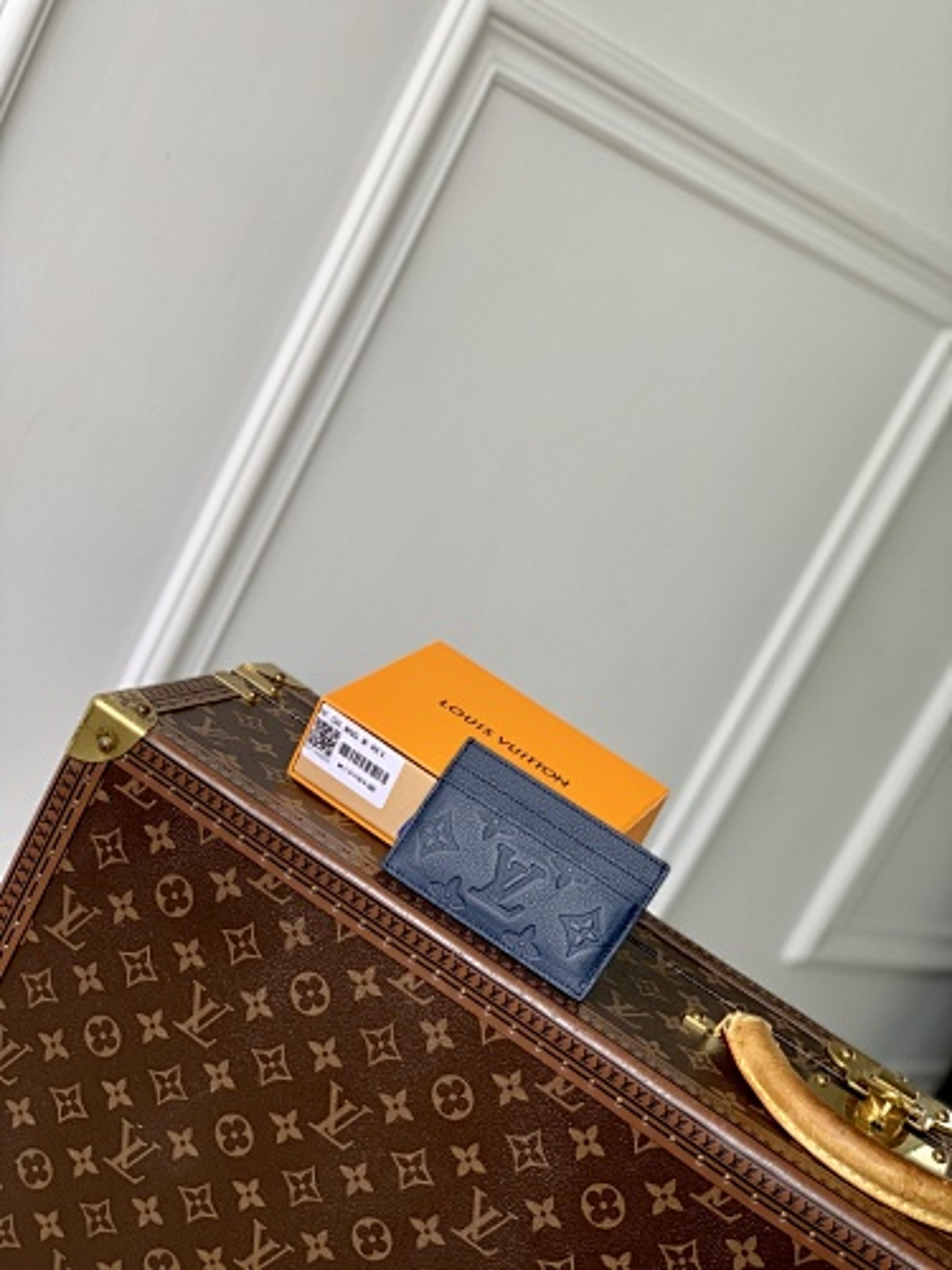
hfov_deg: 28.0
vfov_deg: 36.8
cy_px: 635
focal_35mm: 52
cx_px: 476
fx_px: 1907
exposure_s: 1/122
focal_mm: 6
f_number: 2.4
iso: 40
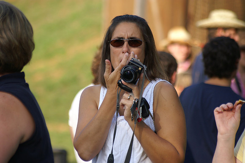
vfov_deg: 4.6
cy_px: 82
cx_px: 122
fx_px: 2040
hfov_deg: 6.9
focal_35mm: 300
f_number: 5
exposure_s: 1/500
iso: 250
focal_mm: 200
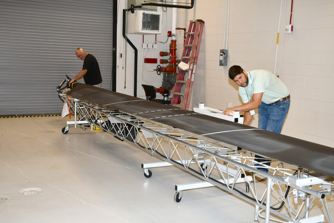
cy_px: 112
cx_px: 167
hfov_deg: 45.4
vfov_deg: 31.2
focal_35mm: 43
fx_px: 399
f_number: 5.6
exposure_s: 1/60
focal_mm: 29
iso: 400
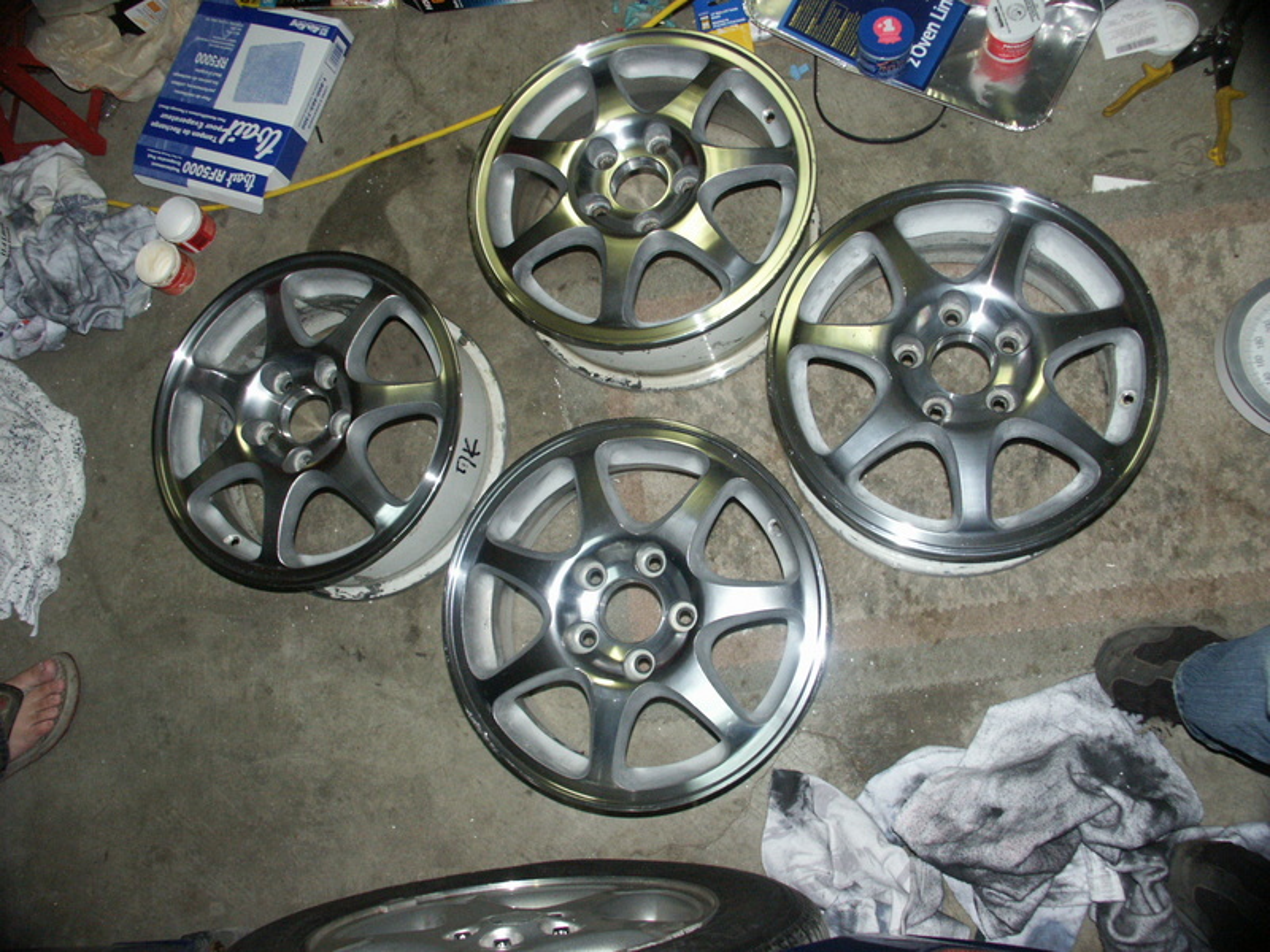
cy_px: 476
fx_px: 1064
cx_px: 635
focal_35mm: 29
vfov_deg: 48.2
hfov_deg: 61.7
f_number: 2.8
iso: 200
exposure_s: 1/45
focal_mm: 7.65
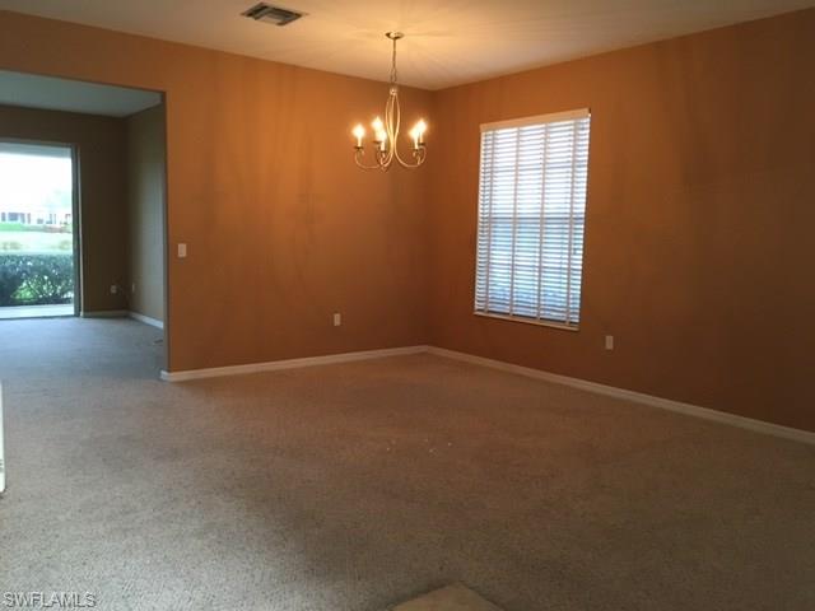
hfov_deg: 61.7
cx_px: 408
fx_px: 683
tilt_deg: -3.8
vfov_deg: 48.2
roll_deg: -1.6
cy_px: 306
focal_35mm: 29
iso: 160
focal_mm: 4.15
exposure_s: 1/30
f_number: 2.2
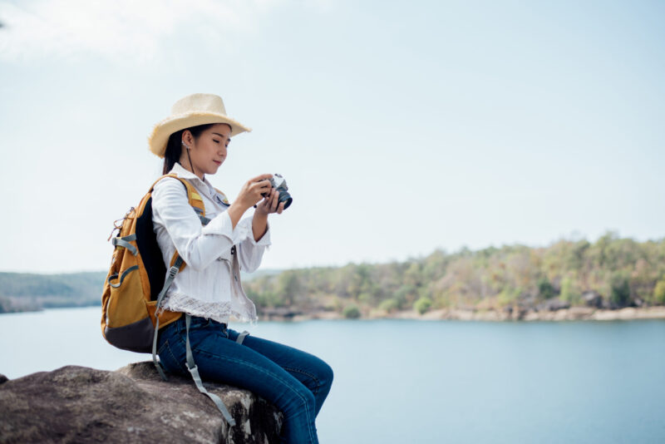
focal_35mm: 50
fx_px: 924
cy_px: 222
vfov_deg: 27.0
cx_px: 332
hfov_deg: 39.6
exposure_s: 1/640
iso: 100
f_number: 2.8
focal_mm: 50
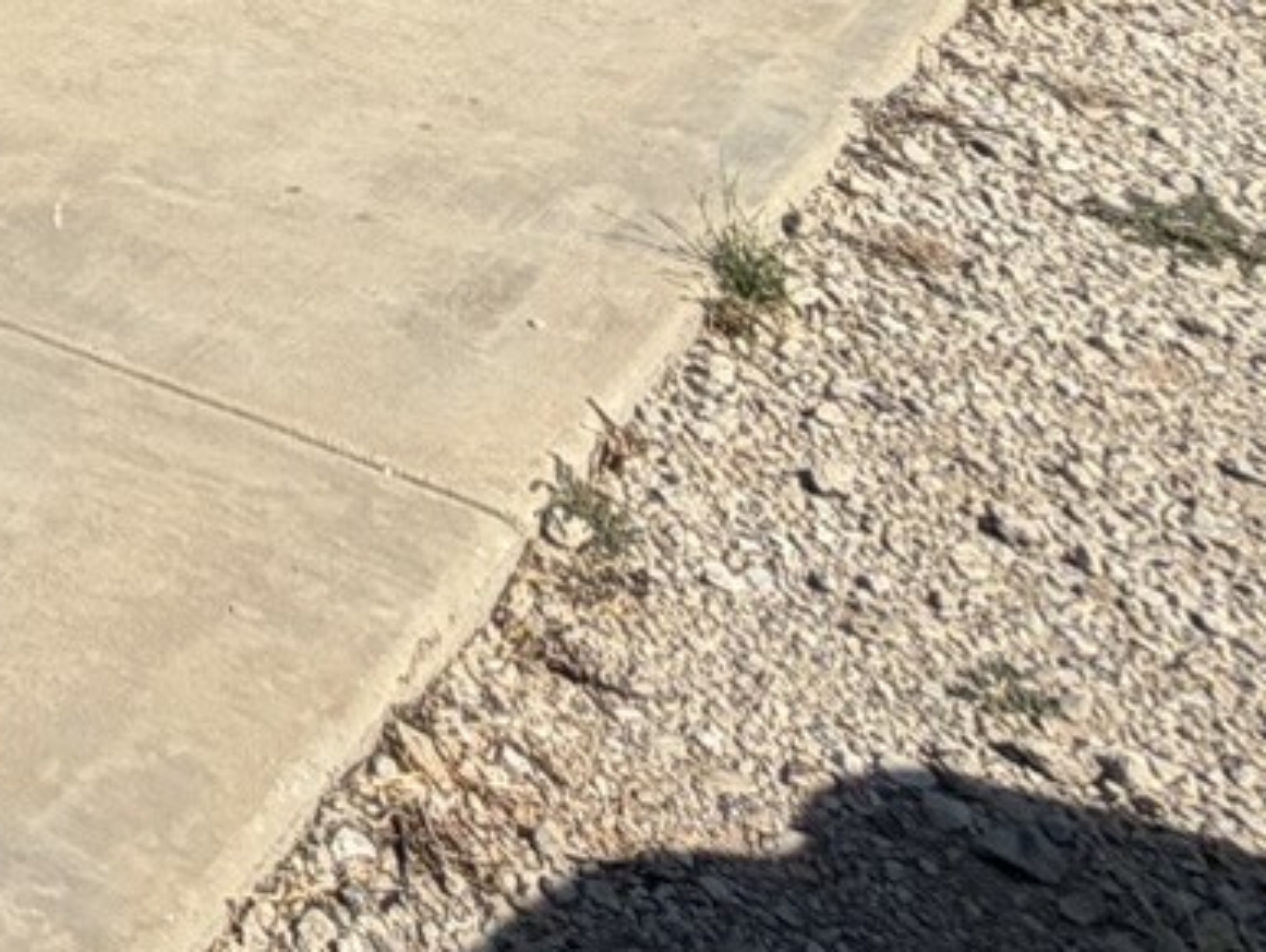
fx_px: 2709
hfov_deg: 18.7
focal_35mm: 74
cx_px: -1148
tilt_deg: +5.6
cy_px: -1338
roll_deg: +3.5
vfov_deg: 13.9
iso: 20
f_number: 2.2
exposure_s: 1/888
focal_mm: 2.22
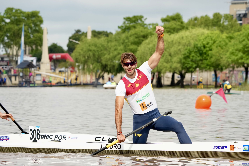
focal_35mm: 200
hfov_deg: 10.3
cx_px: 124
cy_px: 83
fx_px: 1383
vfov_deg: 6.9
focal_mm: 200
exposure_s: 1/1600
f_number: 9
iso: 1250
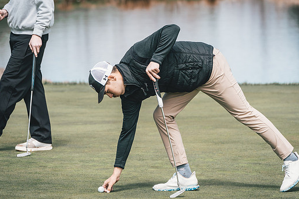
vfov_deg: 4.7
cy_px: 100
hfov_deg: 7.0
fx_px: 2432
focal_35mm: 293
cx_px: 147
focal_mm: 250
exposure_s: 1/1250
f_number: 6.3
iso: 640
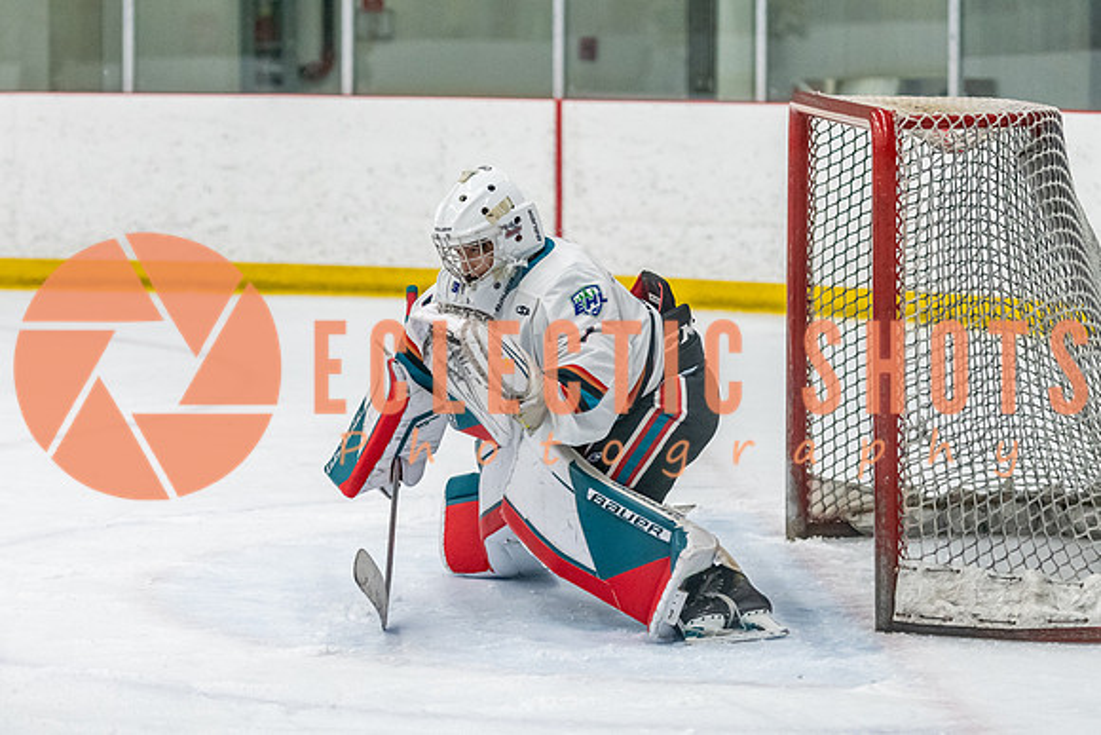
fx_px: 4785
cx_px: 572
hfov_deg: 13.1
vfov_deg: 8.8
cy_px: 317
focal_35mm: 156
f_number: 2.8
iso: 4000
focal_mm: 98
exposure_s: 1/800
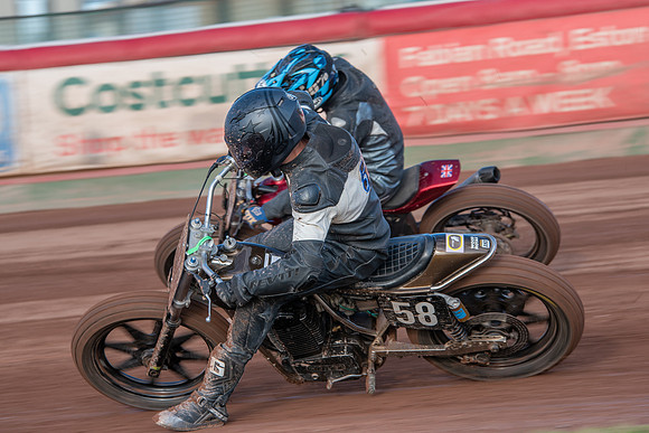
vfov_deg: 7.8
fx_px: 3162
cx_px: 313
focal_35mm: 175
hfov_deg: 11.7
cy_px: 162
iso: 140
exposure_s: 1/200
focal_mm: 140
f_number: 5.6
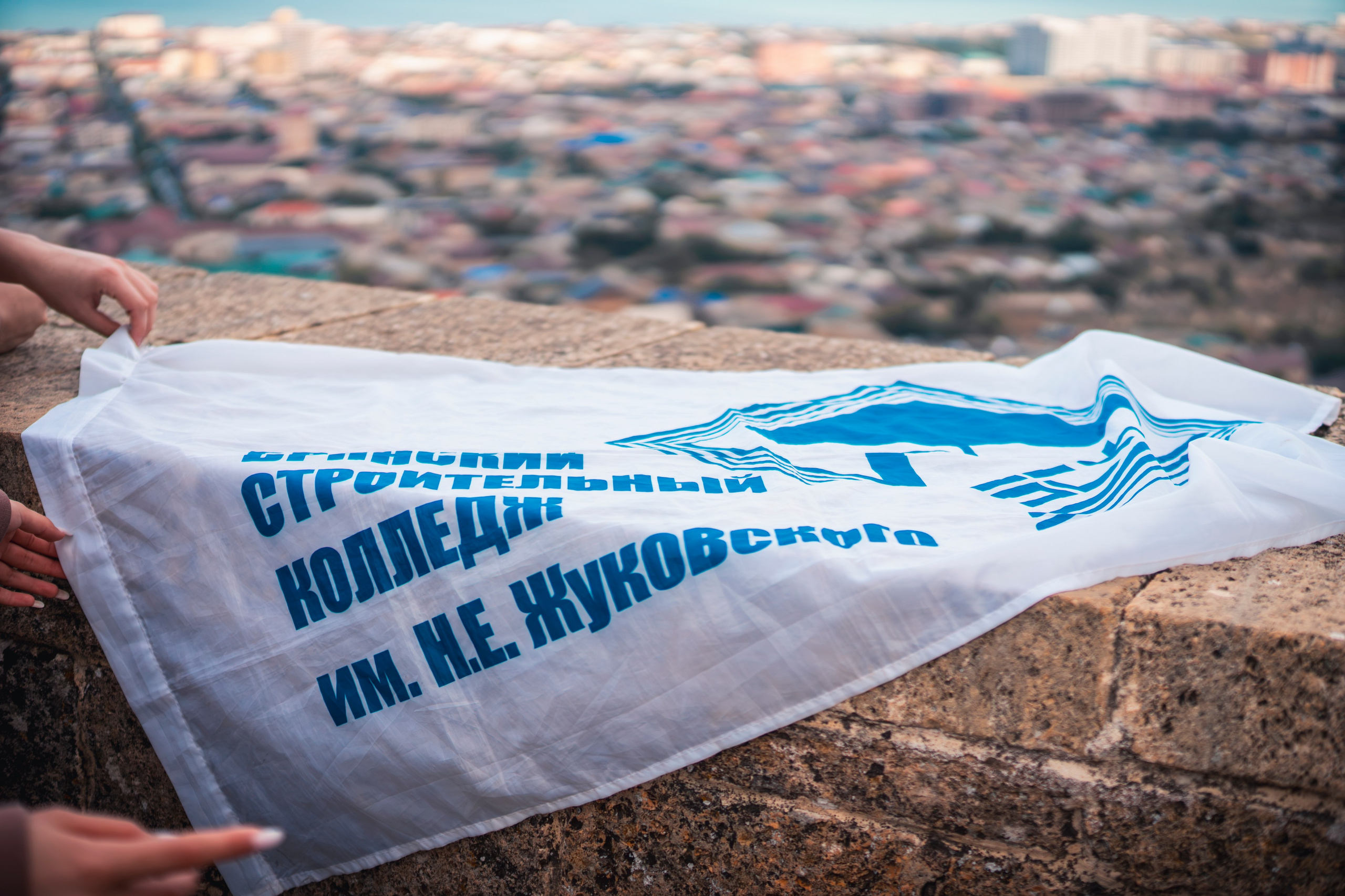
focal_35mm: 50
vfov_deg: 27.0
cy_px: 448
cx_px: 672
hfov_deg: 39.6
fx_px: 1868
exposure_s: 1/8000
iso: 800
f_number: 1.8
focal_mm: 50
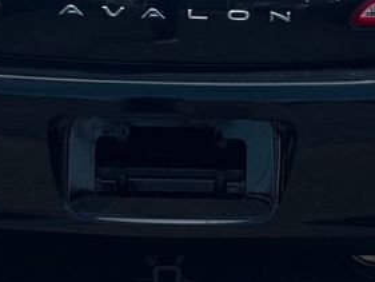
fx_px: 1897
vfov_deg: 8.3
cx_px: 173
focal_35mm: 175
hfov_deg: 11.3
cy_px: -108
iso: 64
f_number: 1.78
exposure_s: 1/3425
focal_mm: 6.76
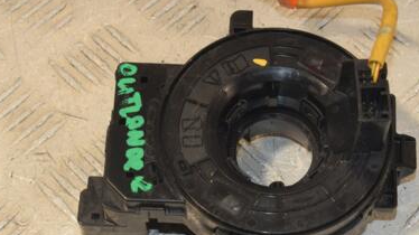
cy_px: 122
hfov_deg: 17.0
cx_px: 286
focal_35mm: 126
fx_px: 1399
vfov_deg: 9.6
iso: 800
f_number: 9
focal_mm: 50
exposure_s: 1/200
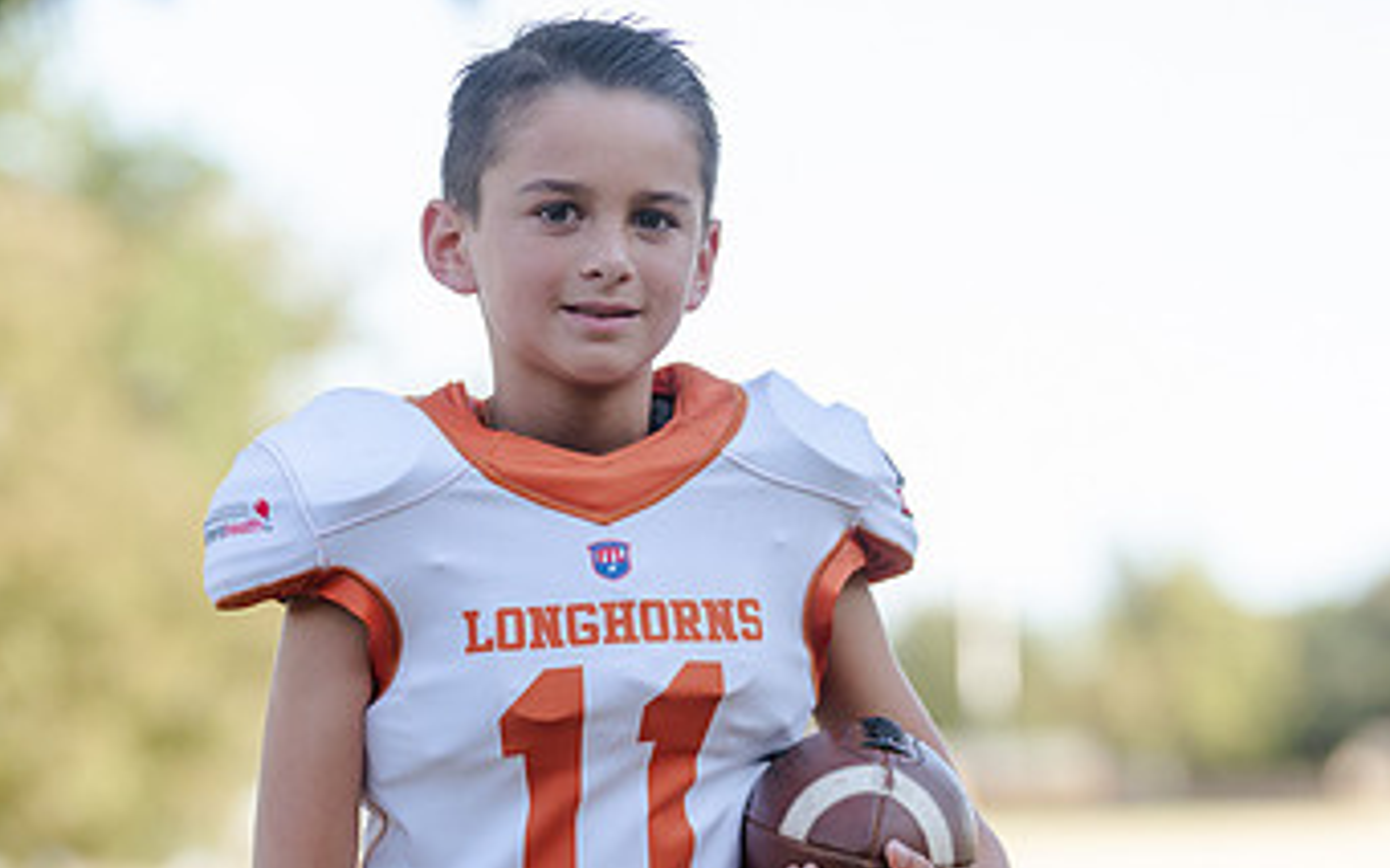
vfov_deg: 5.7
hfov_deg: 9.1
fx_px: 8749
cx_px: 645
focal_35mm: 231
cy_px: 573
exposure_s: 1/320
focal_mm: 125
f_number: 3.2
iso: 160
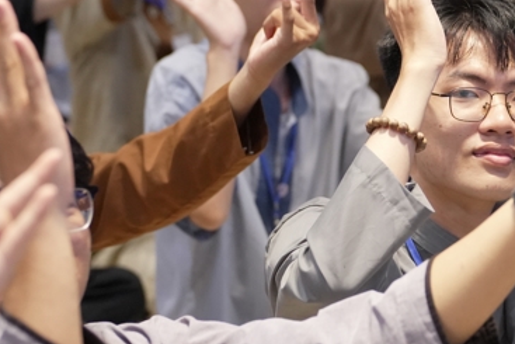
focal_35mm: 202
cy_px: 7
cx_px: 349
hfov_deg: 10.2
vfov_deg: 6.8
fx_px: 2891
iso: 4000
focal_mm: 76
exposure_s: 1/320
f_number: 2.8
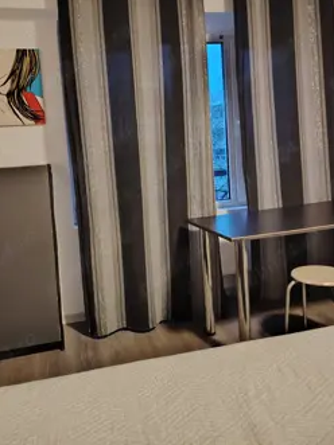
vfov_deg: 61.2
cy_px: 181
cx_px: 135
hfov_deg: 47.9
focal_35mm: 29
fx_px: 373
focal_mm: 5.25
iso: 6369
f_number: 1.75
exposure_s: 1/33.3
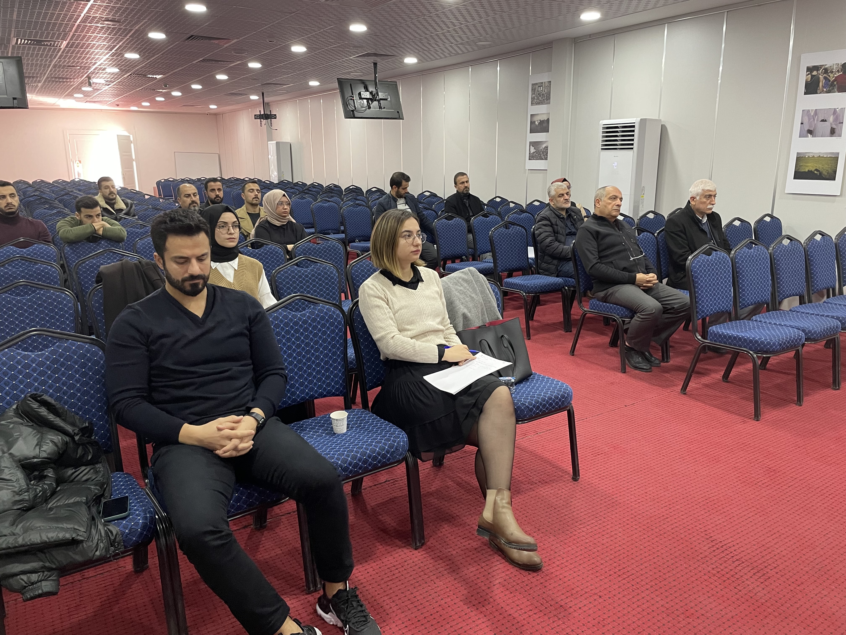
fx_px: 635
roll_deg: +0.8
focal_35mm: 26
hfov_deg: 67.3
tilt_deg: -13.2
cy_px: 318
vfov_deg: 53.1
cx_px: 423
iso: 320
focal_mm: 4.2
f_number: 1.6
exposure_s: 1/60
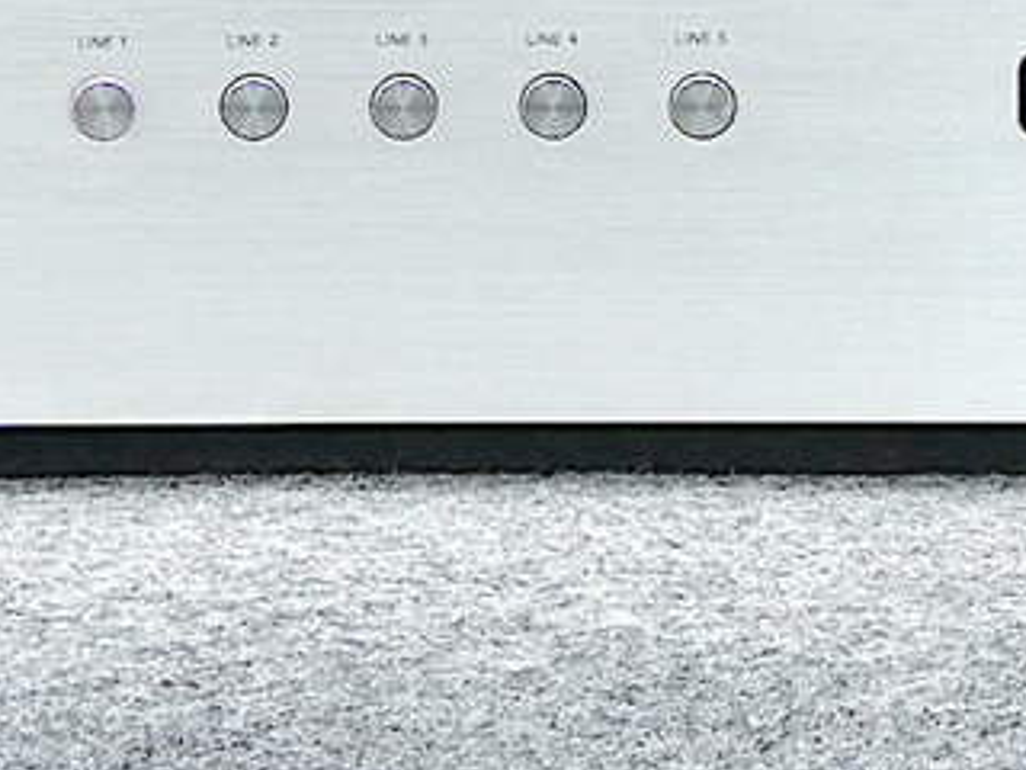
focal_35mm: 318
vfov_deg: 4.7
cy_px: -244
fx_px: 9425
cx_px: 401
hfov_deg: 6.2
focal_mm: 19
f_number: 5.1
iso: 200
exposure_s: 1/10
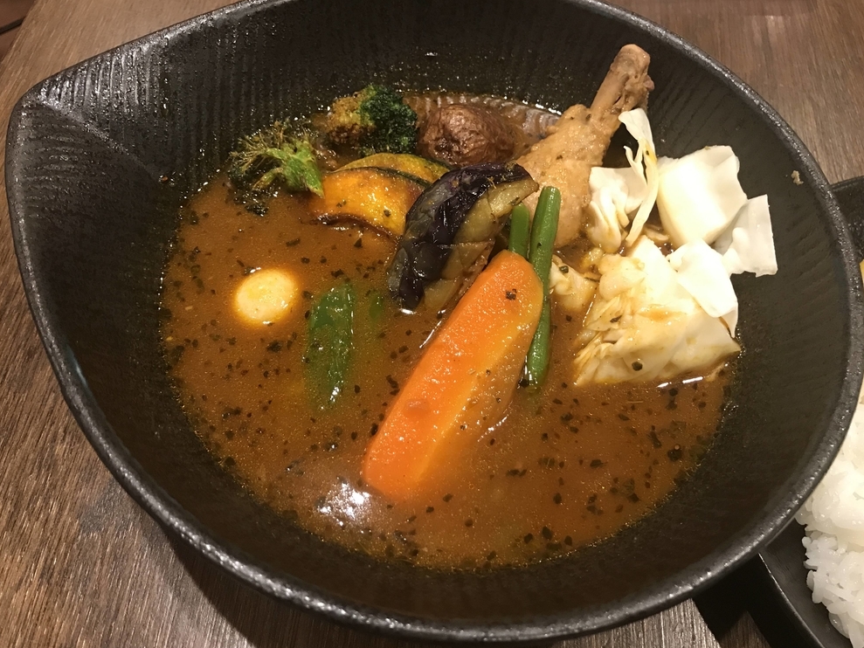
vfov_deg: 48.2
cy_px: 318
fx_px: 724
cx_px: 426
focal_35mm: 29
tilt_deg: -58.3
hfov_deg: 61.7
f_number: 1.8
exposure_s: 1/17
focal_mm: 3.99
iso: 100
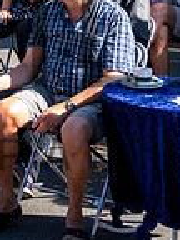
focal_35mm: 136
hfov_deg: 10.6
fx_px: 943
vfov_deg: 14.1
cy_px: -41
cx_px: -80
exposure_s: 1/1250
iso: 640
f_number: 6.3
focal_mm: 35
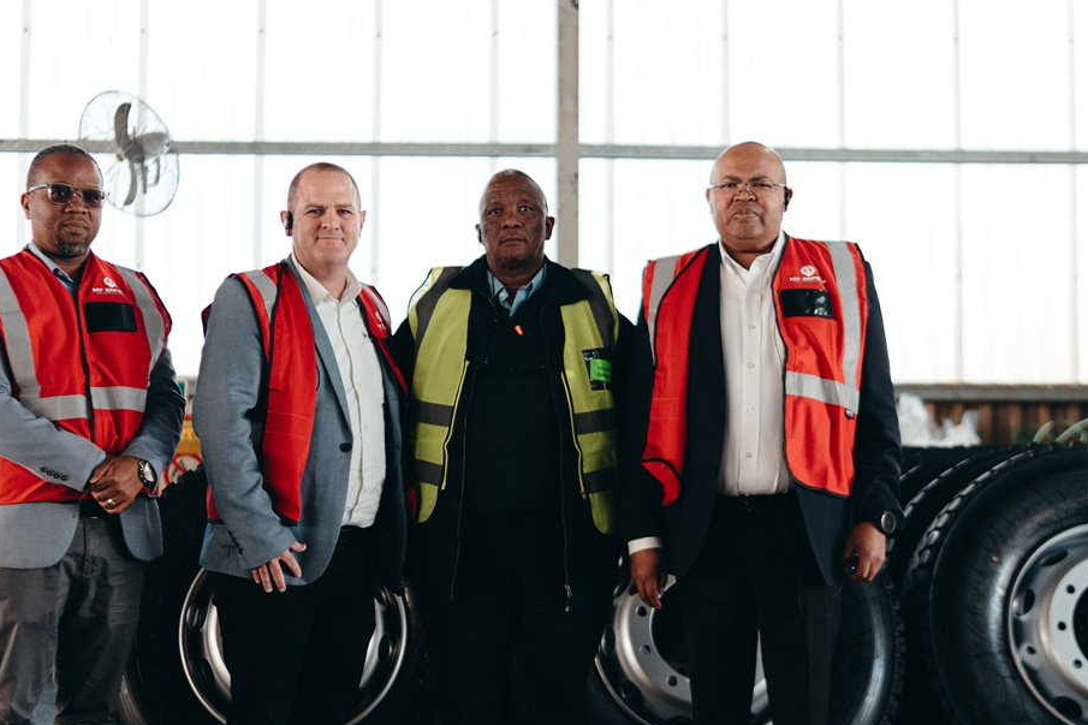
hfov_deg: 34.4
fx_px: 1752
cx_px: 475
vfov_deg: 23.4
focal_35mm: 58
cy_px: 369
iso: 320
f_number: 1.4
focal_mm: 35
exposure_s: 1/640
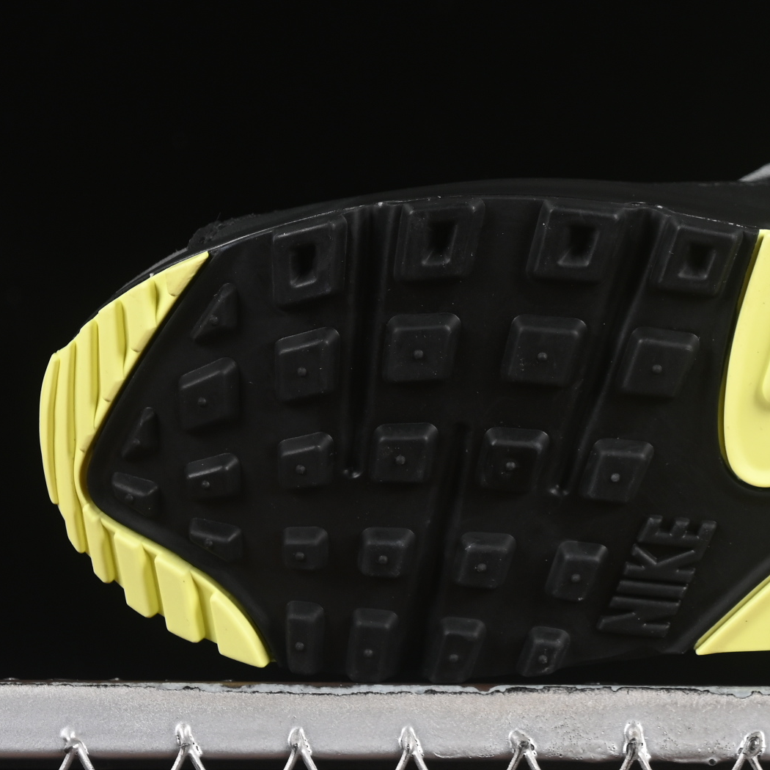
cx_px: 718
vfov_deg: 10.3
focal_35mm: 169
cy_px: 254
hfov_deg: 10.3
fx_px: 4253
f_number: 6.3
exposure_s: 1/60
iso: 160
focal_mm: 50
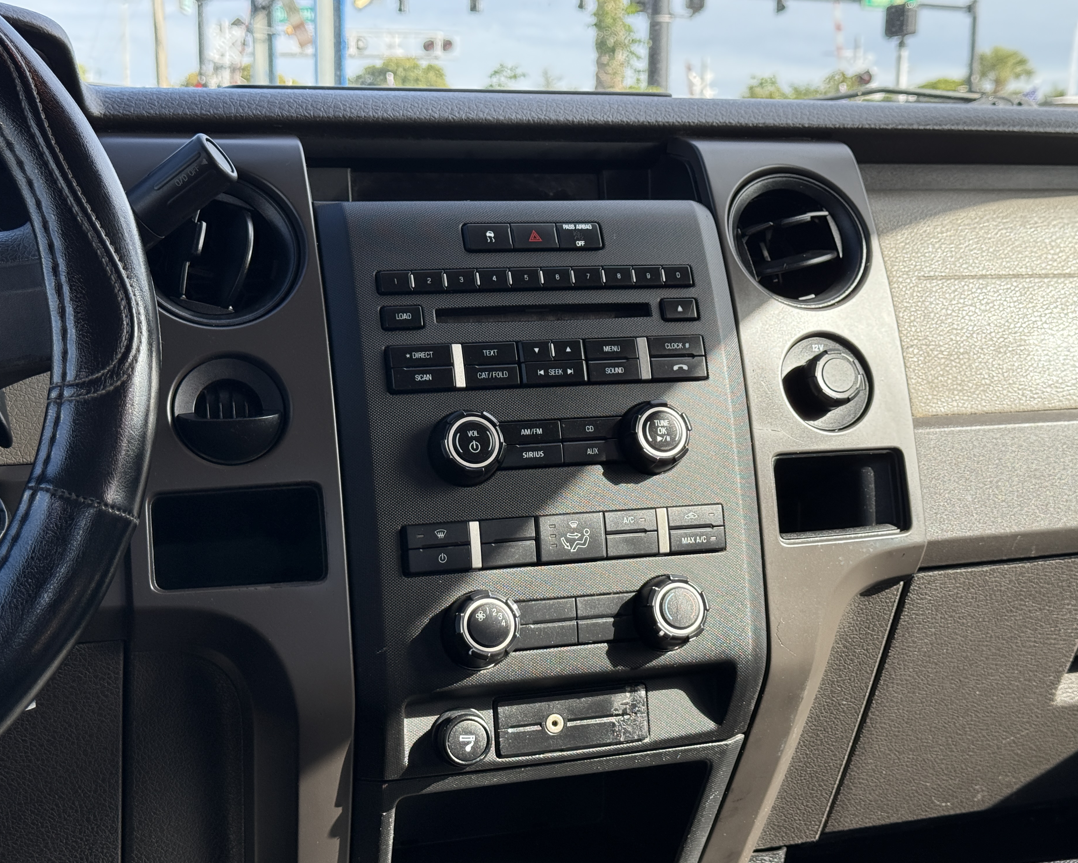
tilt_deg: -7.7
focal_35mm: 51
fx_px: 1627
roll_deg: -0.6
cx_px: 565
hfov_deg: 36.6
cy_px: 435
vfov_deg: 29.7
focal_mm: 6.76
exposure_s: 1/687
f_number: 1.78
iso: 100
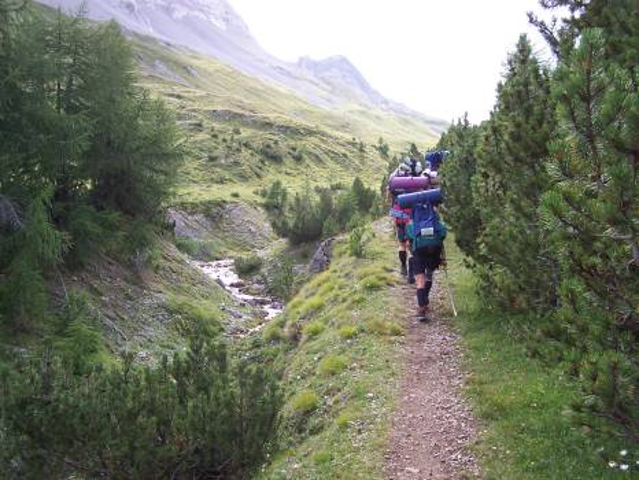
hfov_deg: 49.0
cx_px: 320
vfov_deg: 37.8
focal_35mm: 38
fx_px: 702
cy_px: 240
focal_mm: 6.3
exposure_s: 1/125
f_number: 2.8
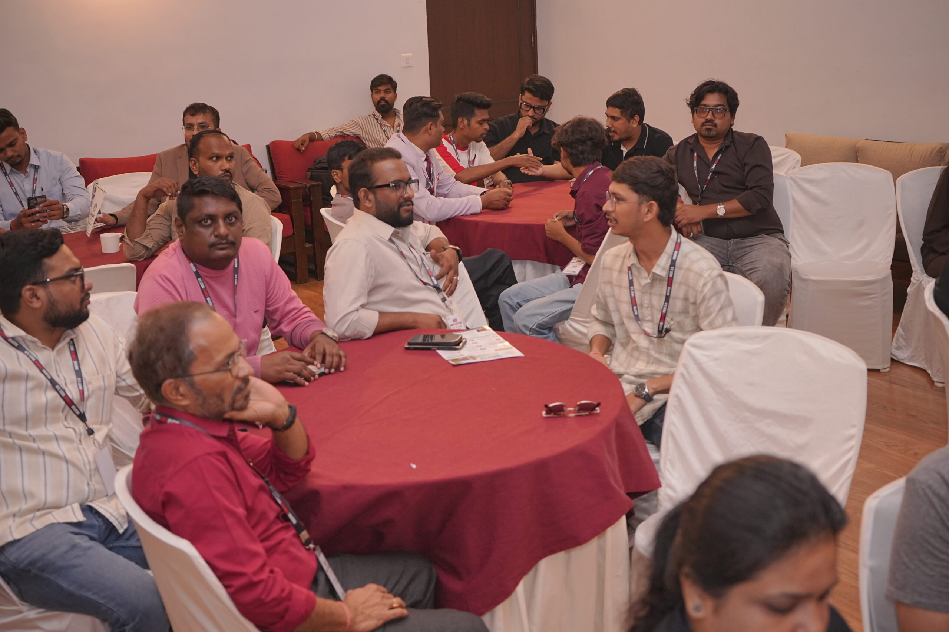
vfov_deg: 30.5
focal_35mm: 44
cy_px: 316
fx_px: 1160
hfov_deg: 44.5
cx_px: 474
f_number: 4.5
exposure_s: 1/200
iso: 1600
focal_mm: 44
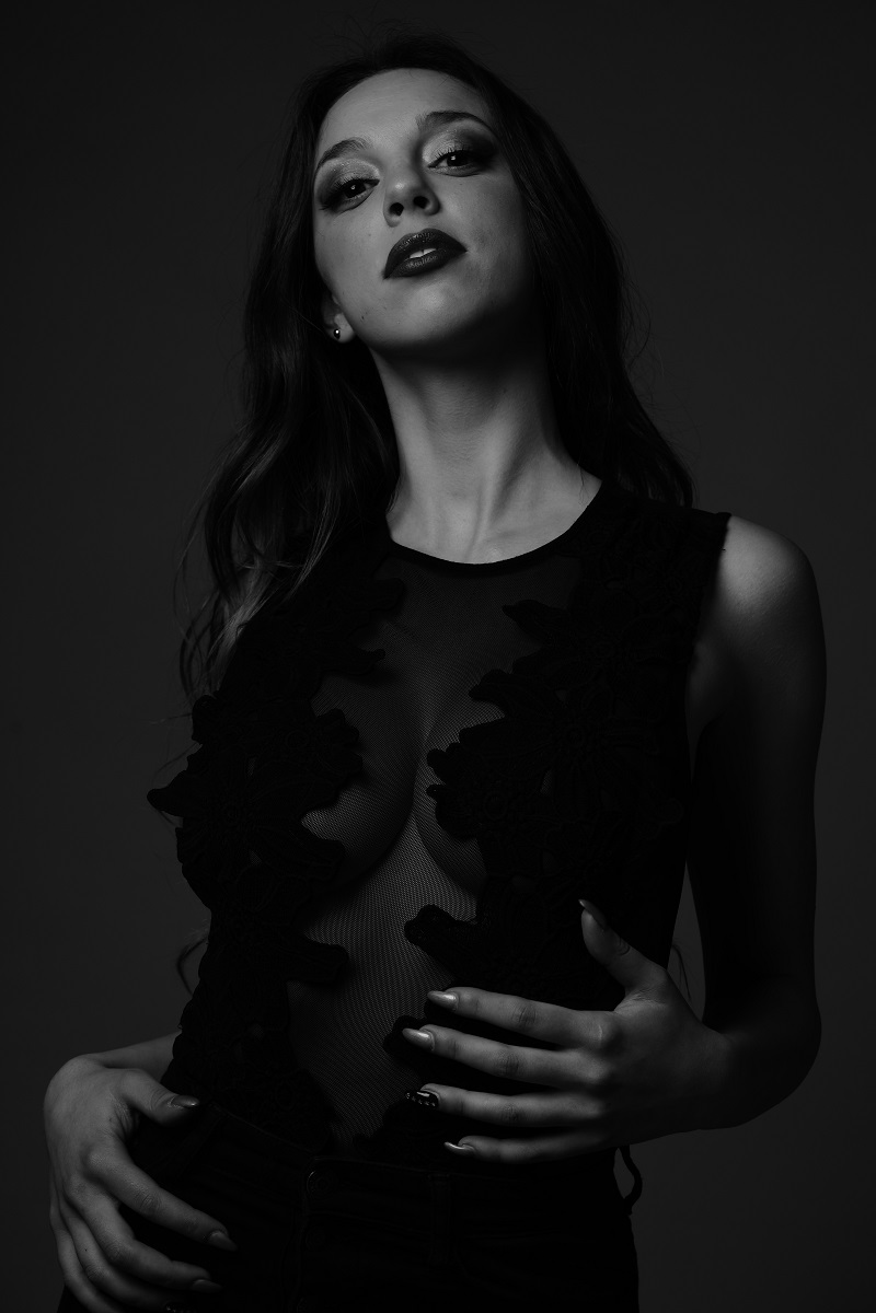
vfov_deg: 22.6
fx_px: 3285
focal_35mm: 90
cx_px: 438
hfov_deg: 15.2
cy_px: 656
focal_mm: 90
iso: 125
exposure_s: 1/125
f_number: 8
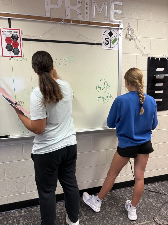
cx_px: 84
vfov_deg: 67.3
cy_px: 112
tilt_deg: -9.2
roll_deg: -2.0
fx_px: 168
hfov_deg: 53.1
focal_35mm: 26
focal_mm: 5.96
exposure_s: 1/60
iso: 80
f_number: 1.6
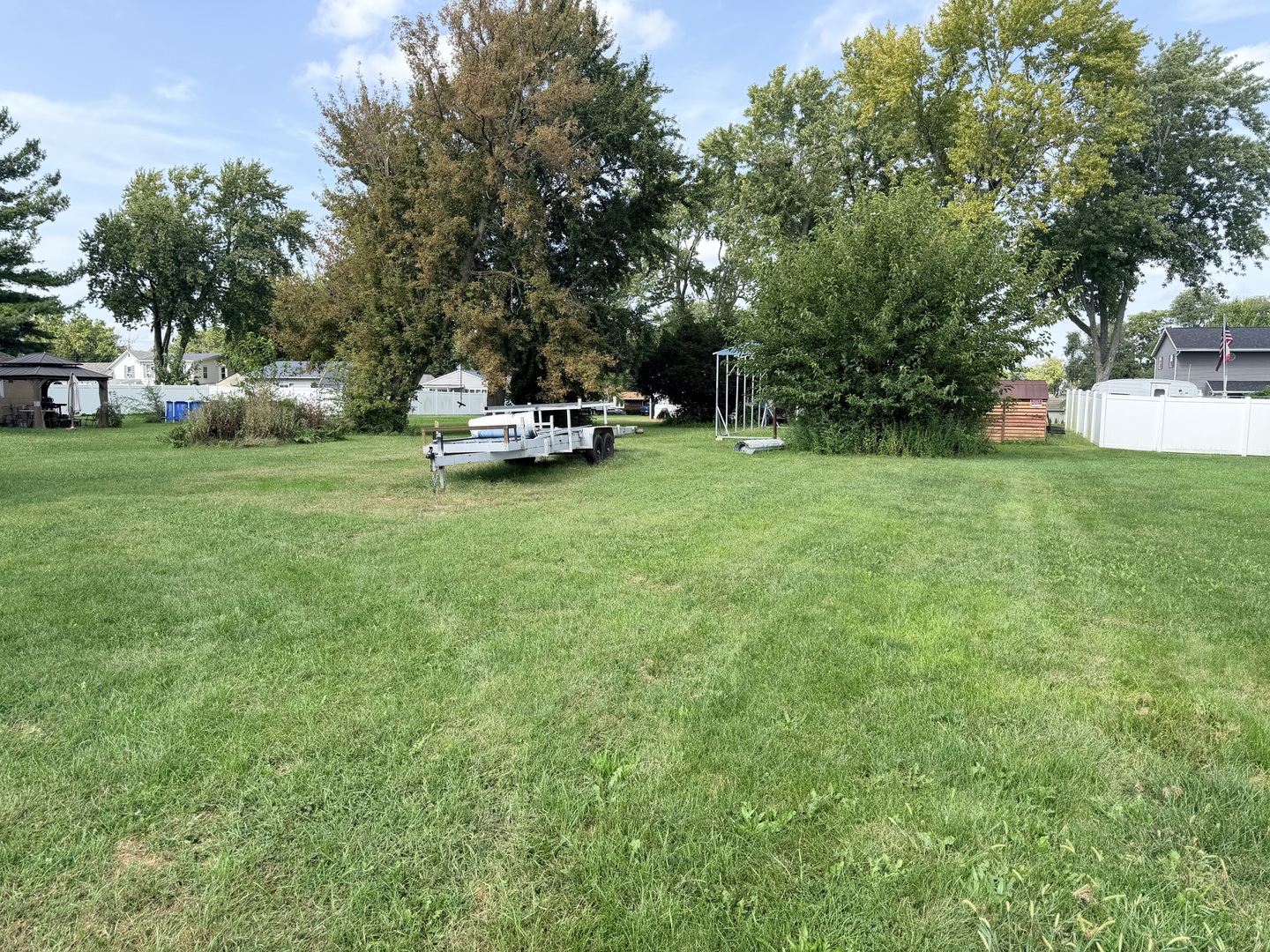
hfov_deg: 71.6
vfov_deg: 56.8
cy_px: 476
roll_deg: -0.5
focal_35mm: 24
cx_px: 635
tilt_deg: -5.6
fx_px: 881
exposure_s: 1/1901
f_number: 1.78
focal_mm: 6.76
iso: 80
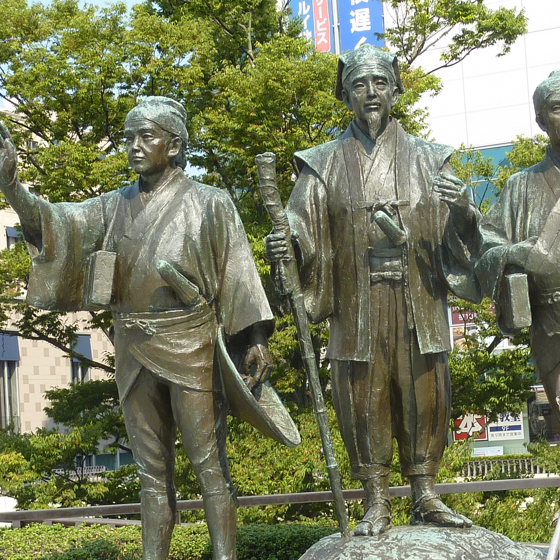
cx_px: 366
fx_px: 1537
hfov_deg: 20.6
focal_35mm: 84
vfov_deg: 20.6
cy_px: 279
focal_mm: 6.5
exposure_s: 1/400
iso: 100
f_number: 4
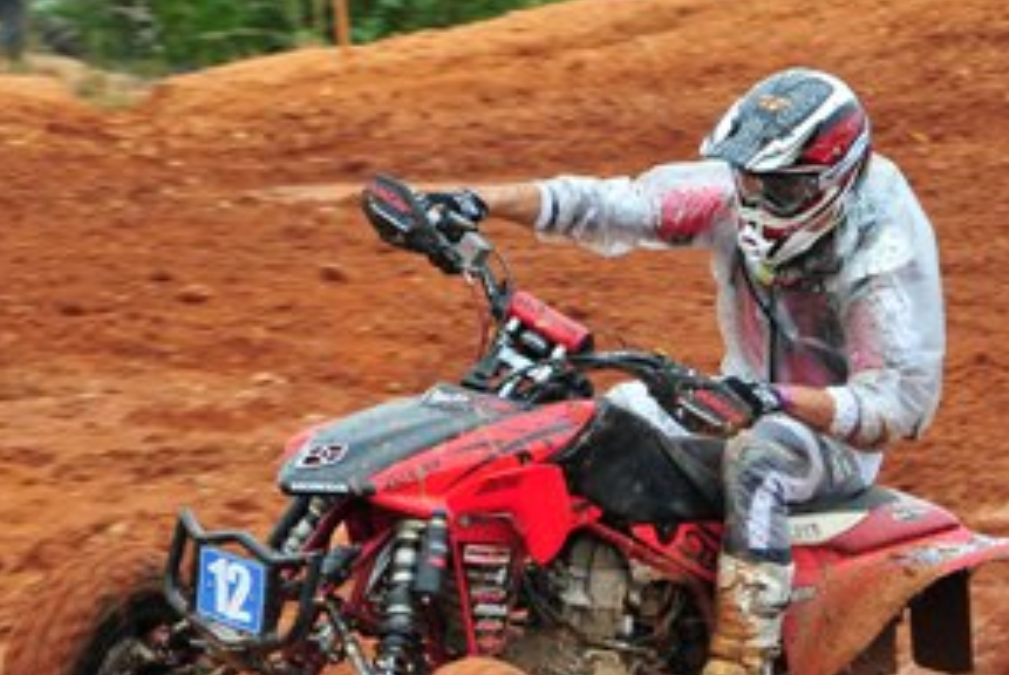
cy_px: 489
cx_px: 661
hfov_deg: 13.2
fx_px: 4349
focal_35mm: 155
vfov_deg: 8.9
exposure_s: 1/200
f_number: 5.3
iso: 400
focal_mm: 66
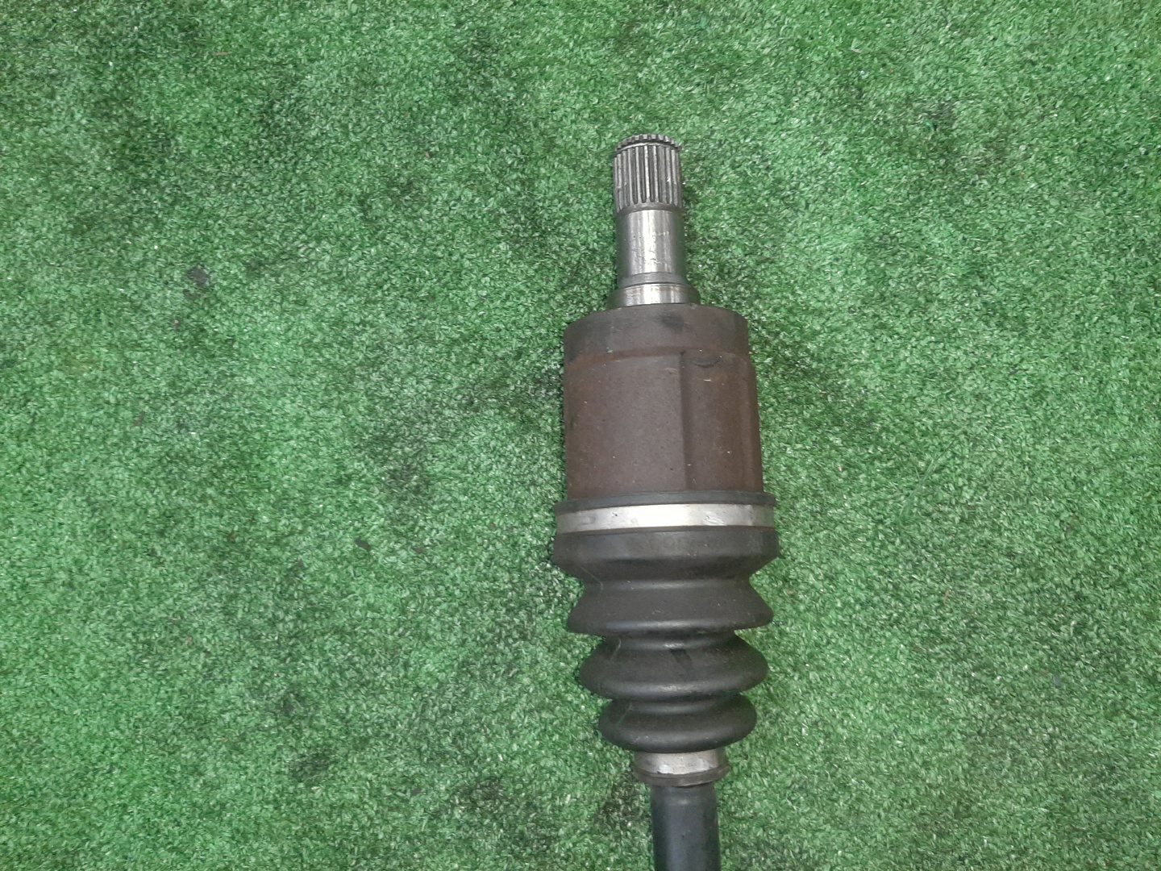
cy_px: 436
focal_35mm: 26
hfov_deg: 67.3
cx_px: 580
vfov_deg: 53.1
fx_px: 872
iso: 176
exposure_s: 1/33
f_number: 1.7
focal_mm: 3.93
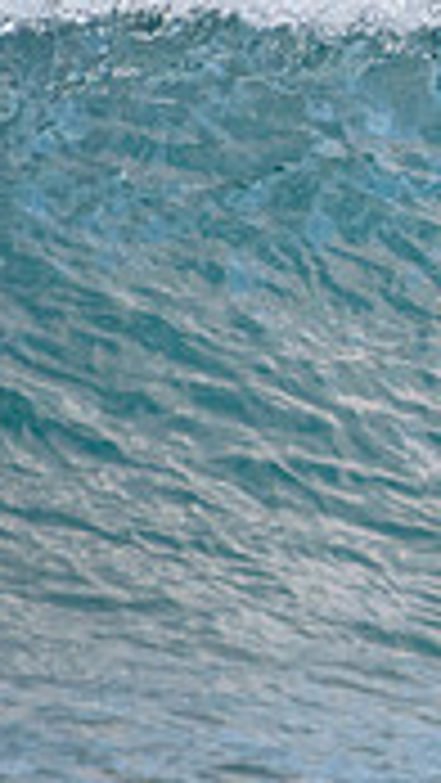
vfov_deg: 1.0
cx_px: 1498
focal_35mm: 2133
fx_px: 44299
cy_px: 129
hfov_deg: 0.6
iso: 800
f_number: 5.6
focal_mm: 500
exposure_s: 1/1600
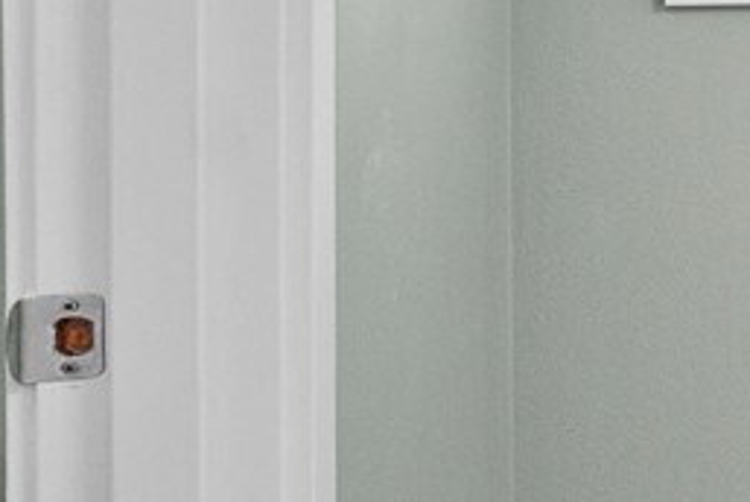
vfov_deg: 17.0
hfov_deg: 12.1
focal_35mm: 79
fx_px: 1648
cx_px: 2167
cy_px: 15
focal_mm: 12
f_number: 7.1
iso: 1000
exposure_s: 1/15
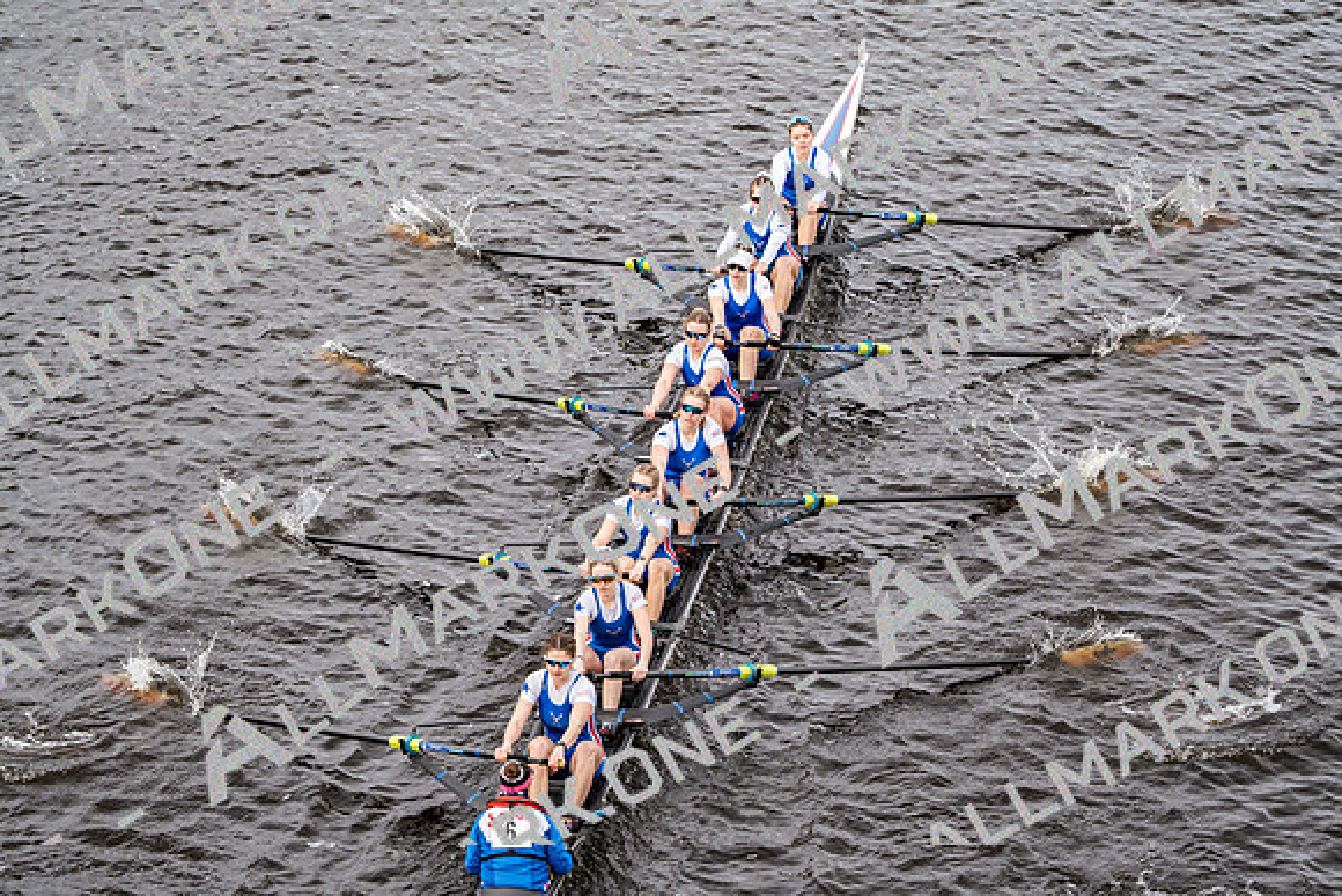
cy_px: 448
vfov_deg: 8.7
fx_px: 5854
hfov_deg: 13.1
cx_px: 671
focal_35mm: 157
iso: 400
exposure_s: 1/2000
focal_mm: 157
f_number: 2.8
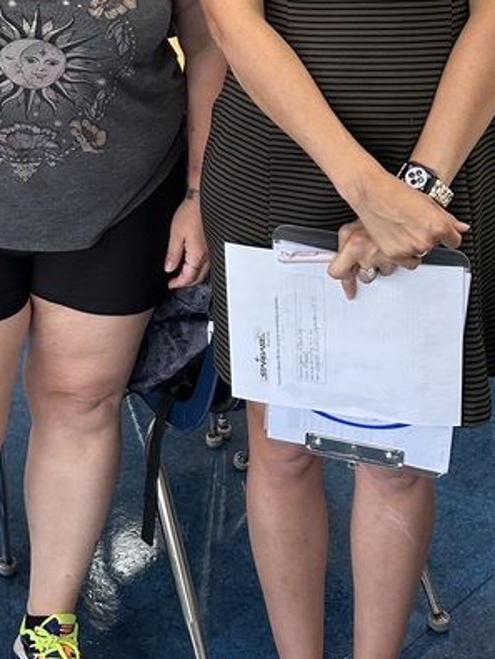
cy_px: -15
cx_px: 45
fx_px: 1182
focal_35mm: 62
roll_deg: +0.3
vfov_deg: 29.0
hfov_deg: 23.0
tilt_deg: -11.7
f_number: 1.78
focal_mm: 6.86
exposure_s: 1/120
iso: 200
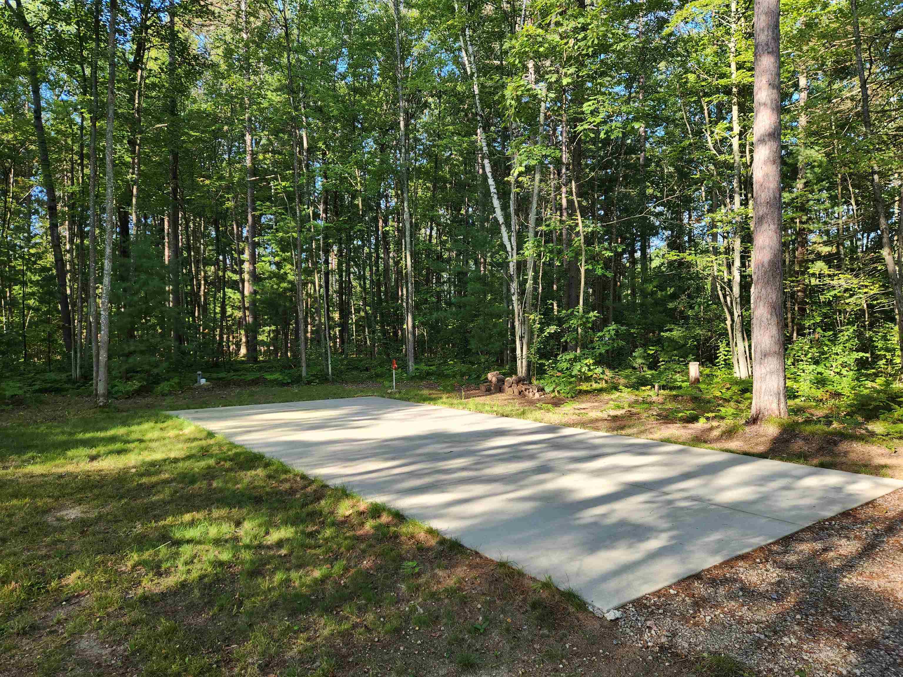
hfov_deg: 73.9
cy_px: 338
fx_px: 600
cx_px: 452
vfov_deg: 58.9
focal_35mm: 23
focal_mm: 5.4
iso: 25
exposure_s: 1/180
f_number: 1.8
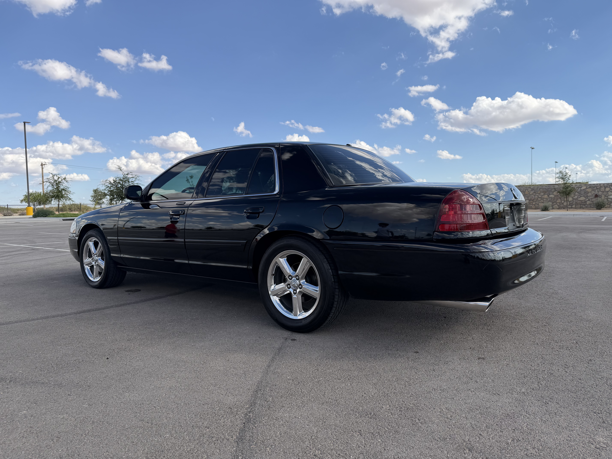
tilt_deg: -3.3
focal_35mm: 24
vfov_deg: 56.8
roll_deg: +2.4
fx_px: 424
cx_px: 306
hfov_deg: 71.6
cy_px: 230
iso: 80
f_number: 1.78
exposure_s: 1/3425
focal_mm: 6.76
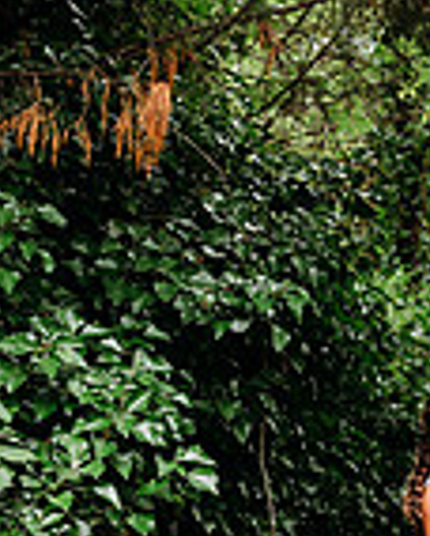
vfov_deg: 19.9
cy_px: 587
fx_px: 1460
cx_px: 728
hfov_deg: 15.0
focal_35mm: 92
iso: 160
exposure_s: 1/160
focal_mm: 24
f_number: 2.5
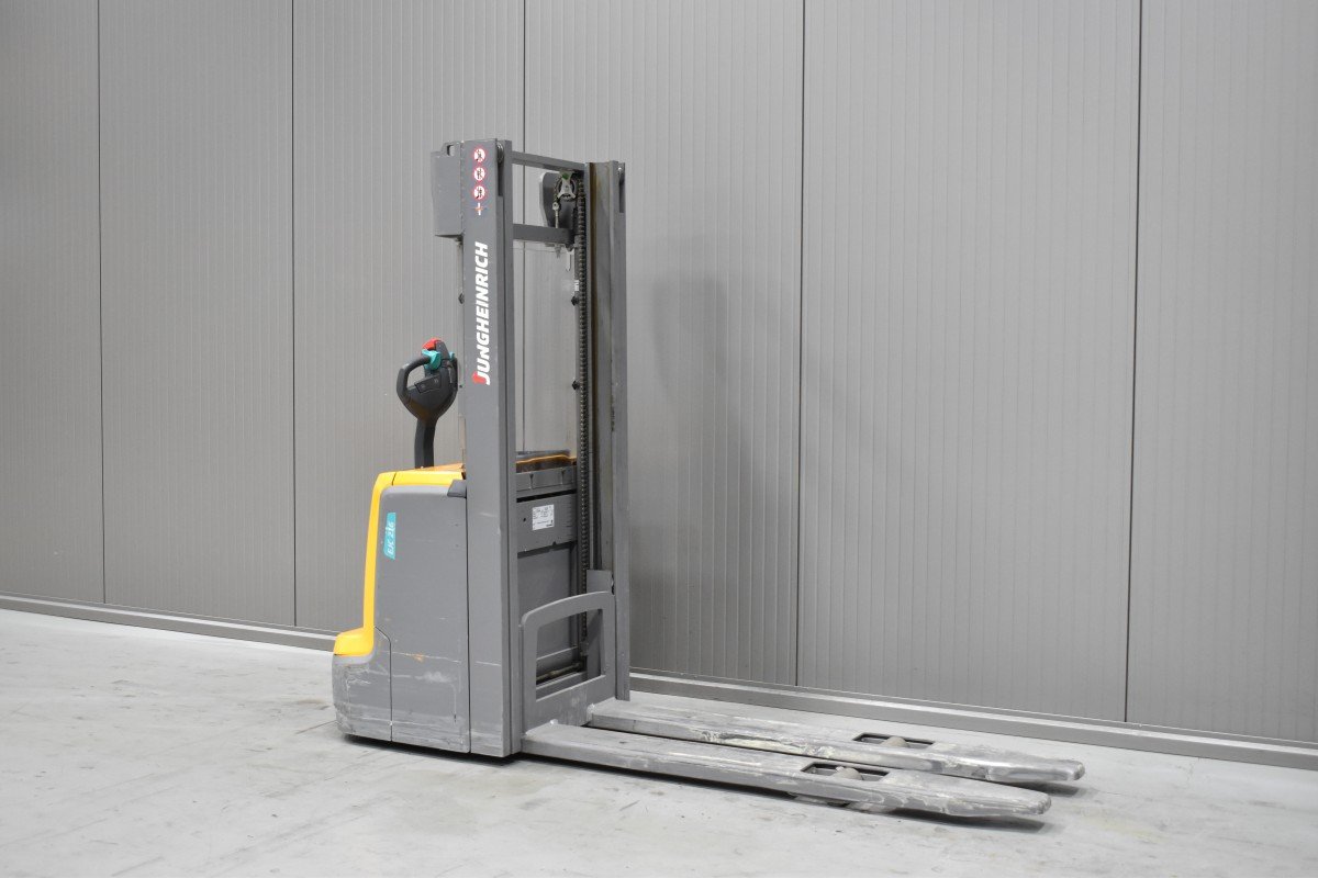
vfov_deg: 30.8
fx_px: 1592
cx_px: 659
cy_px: 439
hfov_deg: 45.0
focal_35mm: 44
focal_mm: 29
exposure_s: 1/40
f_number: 5
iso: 1250
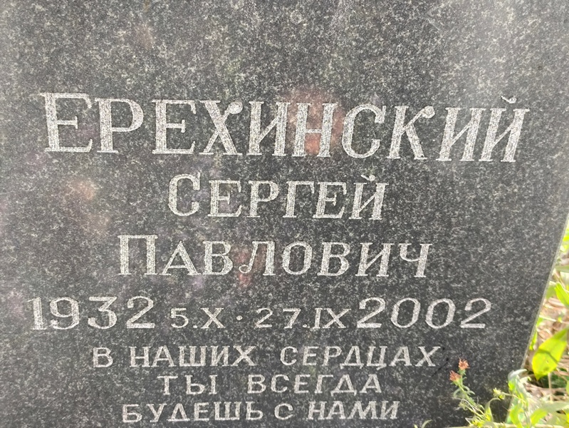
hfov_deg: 38.2
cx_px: 284
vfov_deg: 29.1
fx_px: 822
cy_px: 214
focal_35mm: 50
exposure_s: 1/60
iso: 64
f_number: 1.7
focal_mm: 4.71
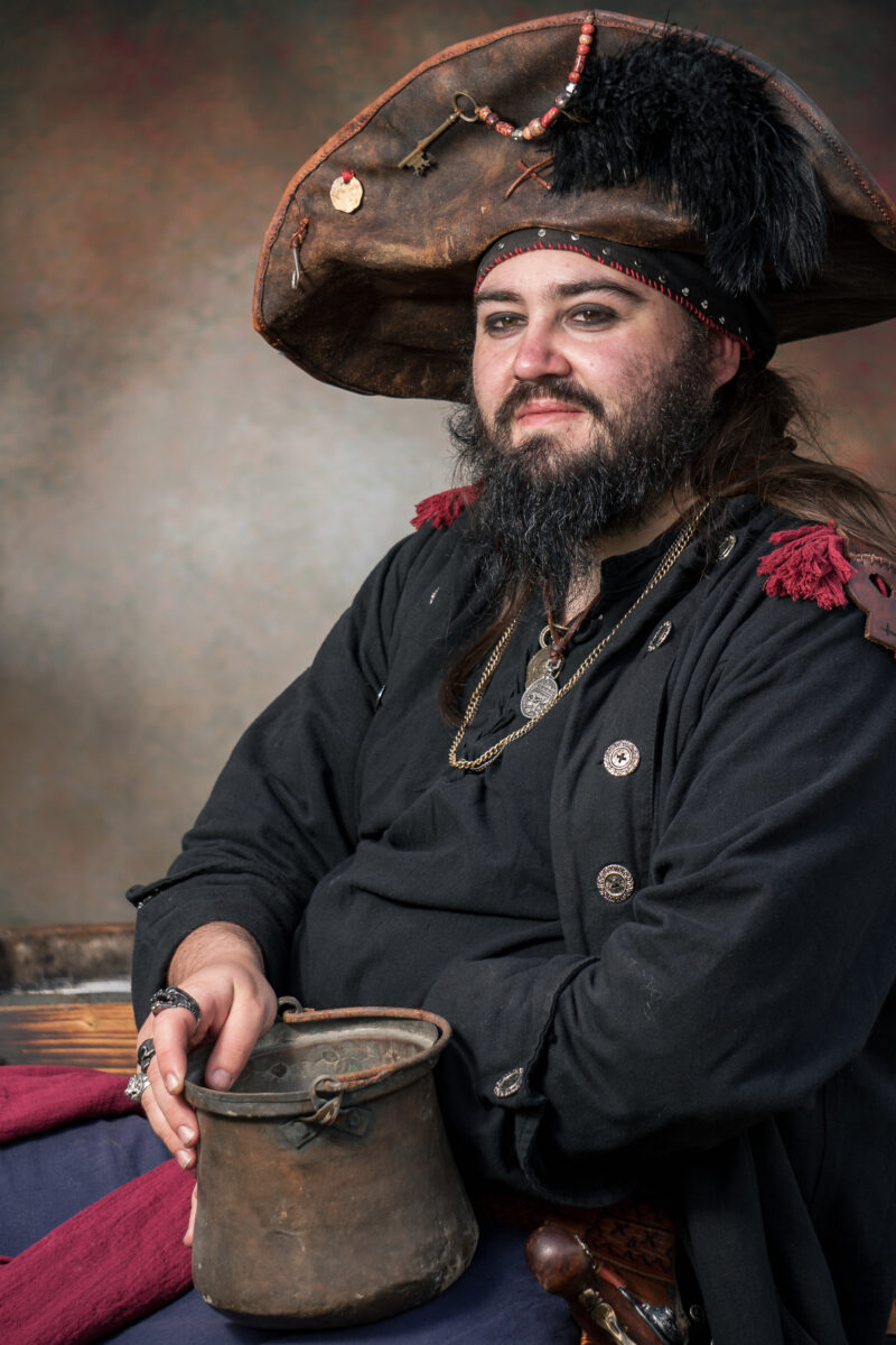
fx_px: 4480
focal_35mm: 120
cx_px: 448
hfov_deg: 11.4
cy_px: 672
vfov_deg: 17.1
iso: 100
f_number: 5
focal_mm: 80
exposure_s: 1/200
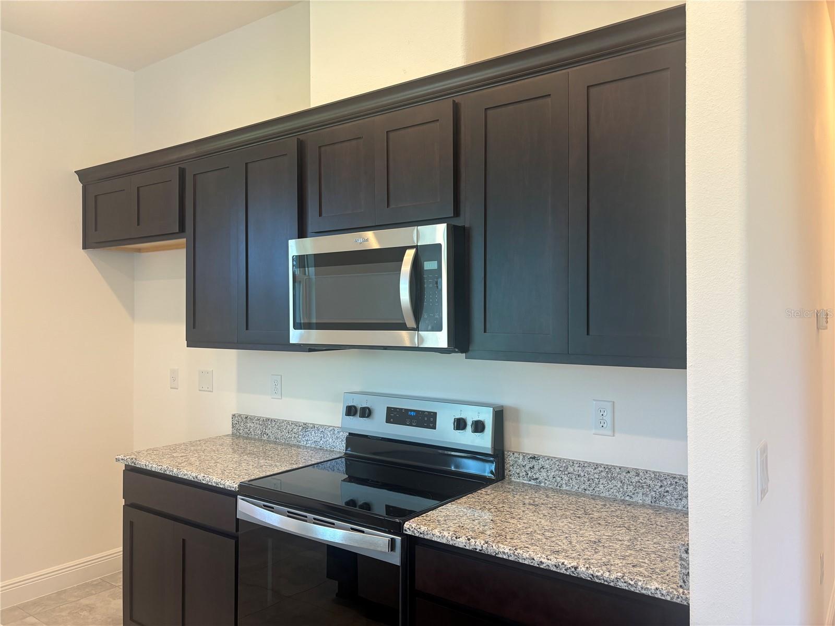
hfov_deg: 67.3
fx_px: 627
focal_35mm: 26
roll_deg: -0.8
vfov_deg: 53.1
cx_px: 418
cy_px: 313
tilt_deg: +1.6
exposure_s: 1/120
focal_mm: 5.96
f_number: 1.6
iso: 125
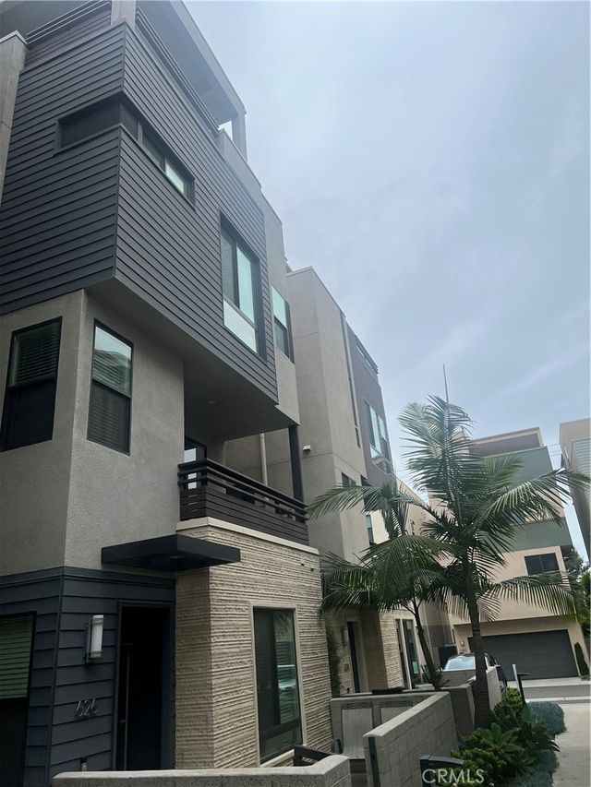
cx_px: 296
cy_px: 394
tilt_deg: +26.7
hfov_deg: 53.1
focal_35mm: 26
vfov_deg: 67.3
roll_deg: +3.0
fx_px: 592
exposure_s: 1/2208
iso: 50
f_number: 1.5
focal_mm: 5.7
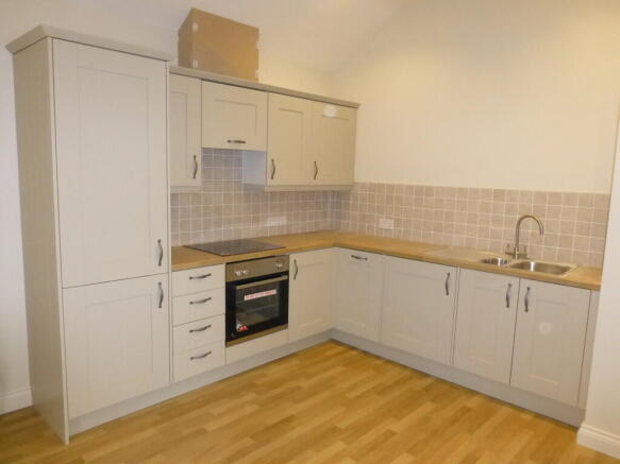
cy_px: 232
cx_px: 310
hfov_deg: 69.4
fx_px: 448
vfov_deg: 54.9
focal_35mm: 25
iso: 800
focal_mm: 4.3
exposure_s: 1/60
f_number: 3.3
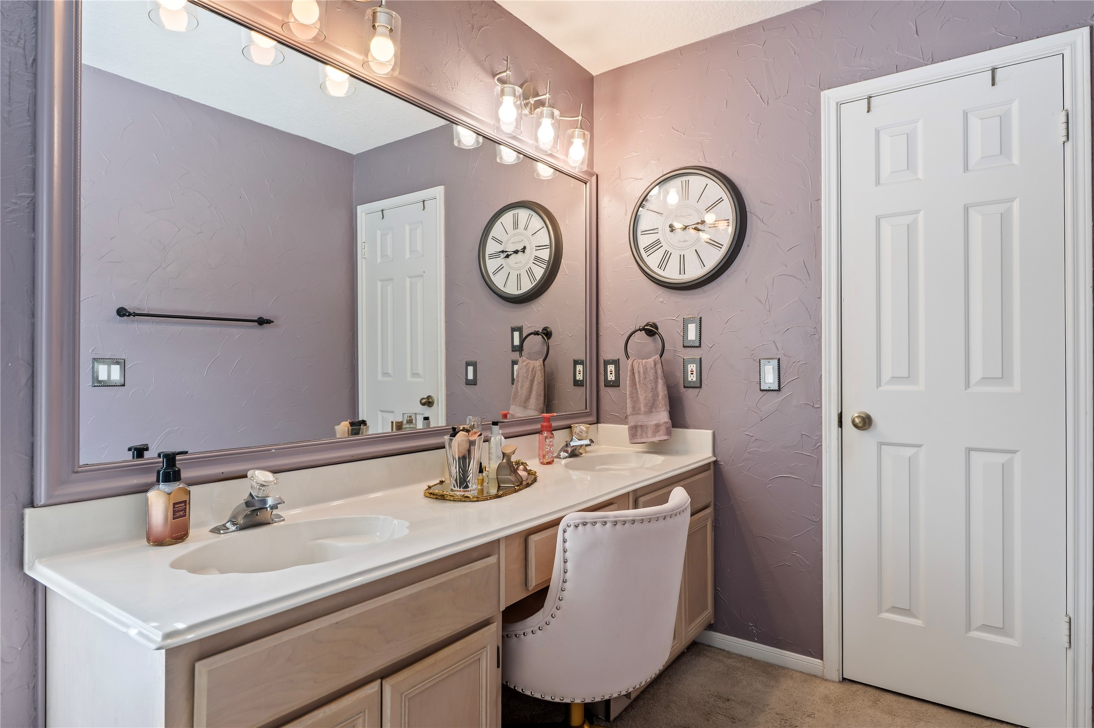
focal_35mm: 20
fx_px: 607
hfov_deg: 84.0
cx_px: 547
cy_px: 364
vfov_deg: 61.9
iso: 125
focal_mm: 20
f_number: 6.3
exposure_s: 1/4
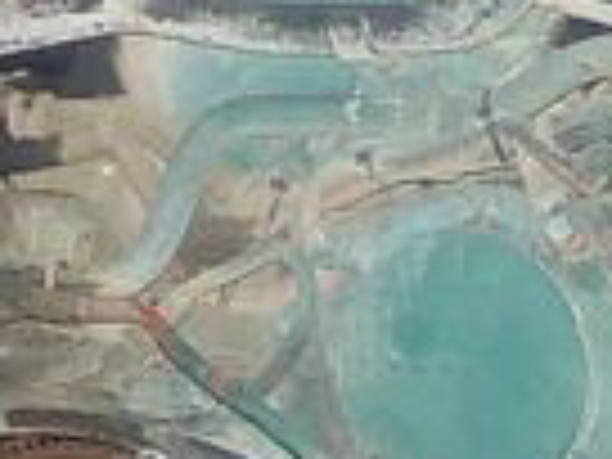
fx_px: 2493
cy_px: 522
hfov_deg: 13.9
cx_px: 500
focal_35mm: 141
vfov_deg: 10.4
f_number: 3.3
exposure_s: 1/30
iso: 250
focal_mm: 4.1
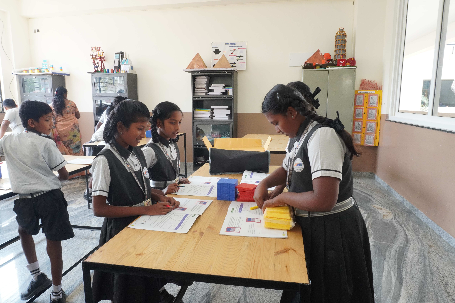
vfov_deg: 53.1
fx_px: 303
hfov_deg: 73.7
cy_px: 152
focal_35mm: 24
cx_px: 228
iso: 1250
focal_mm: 16
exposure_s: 1/30
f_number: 13
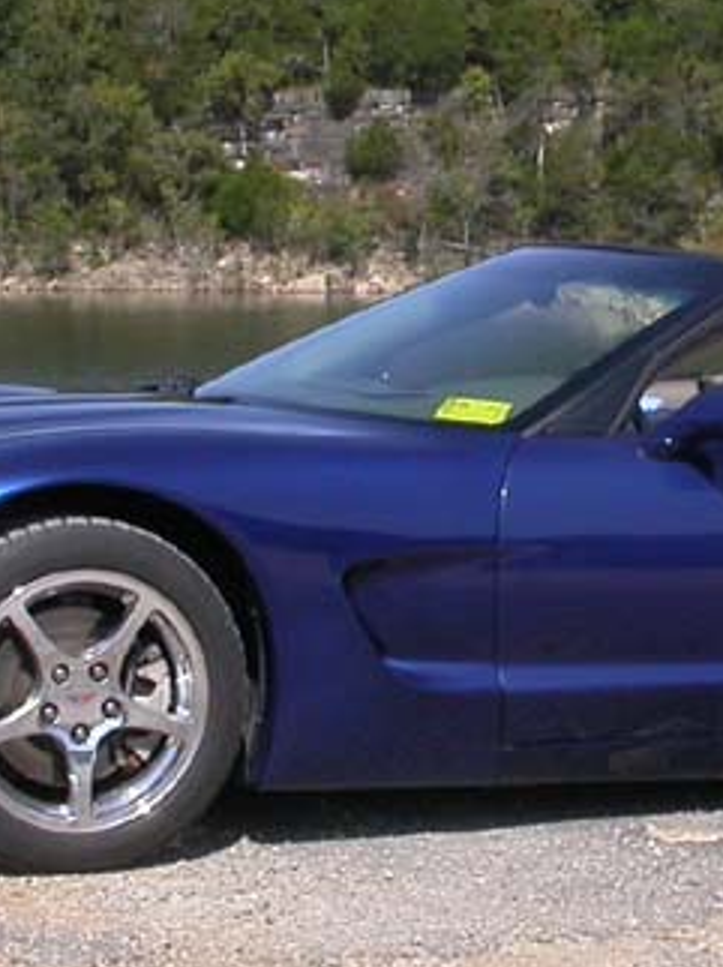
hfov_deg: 12.2
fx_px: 3374
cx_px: 465
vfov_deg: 16.3
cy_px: 366
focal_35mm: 121
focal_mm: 7.85
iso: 100
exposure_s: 1/382
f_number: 6.7
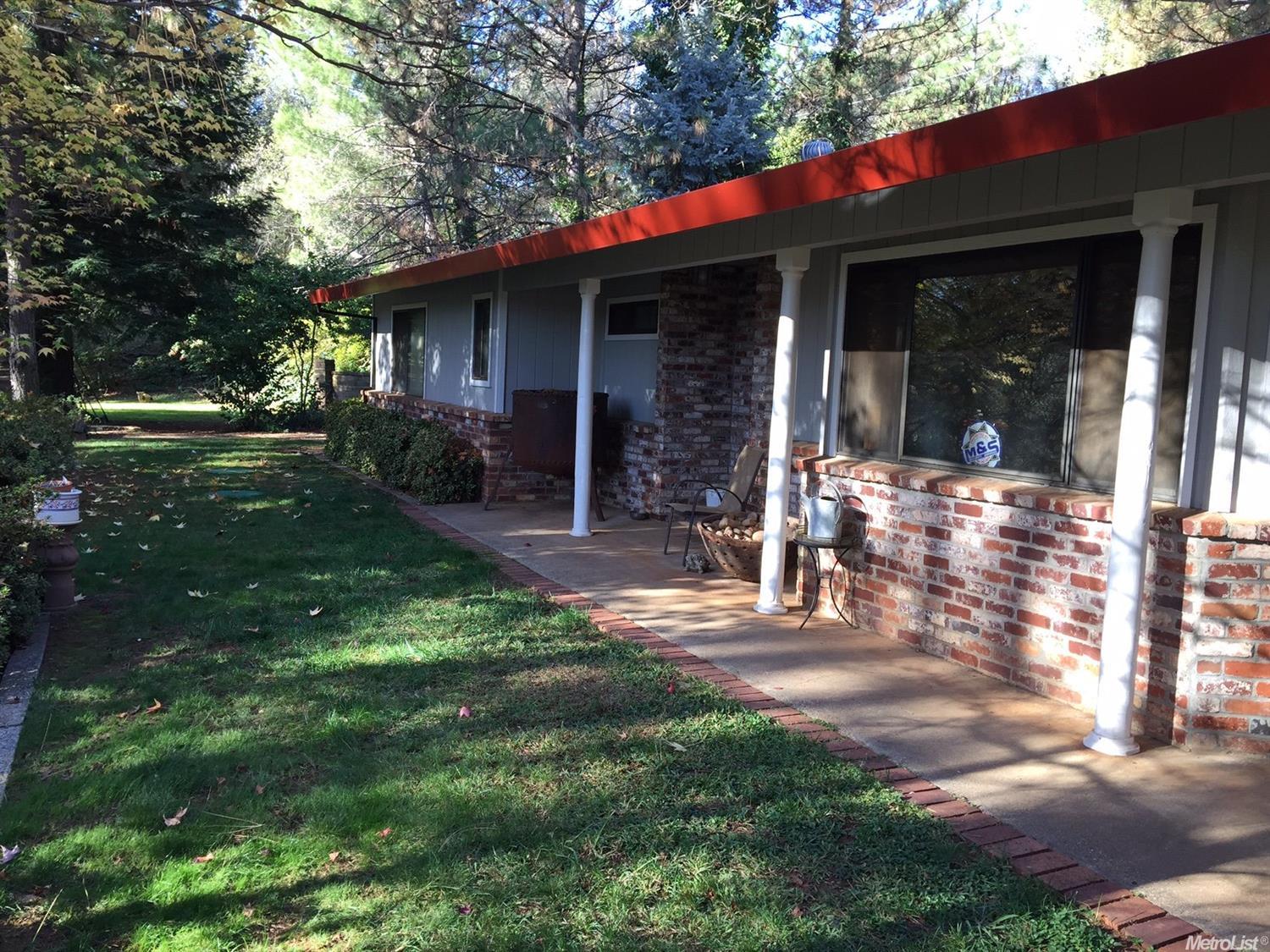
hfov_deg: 61.7
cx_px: 635
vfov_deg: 48.2
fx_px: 1064
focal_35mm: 29
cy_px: 476
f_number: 2.2
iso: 32
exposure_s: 1/120
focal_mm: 4.15
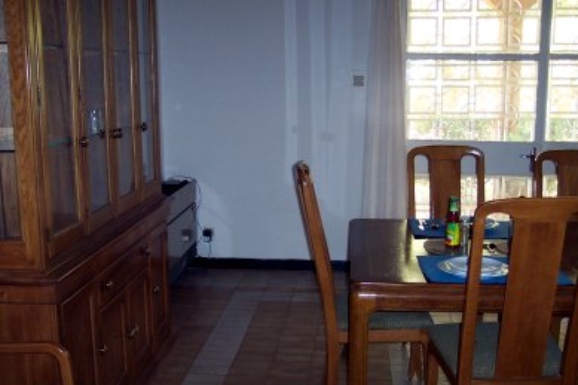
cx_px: 287
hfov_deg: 44.5
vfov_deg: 30.4
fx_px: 706
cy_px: 219
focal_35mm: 44
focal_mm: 8
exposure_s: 1/30
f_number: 2.8
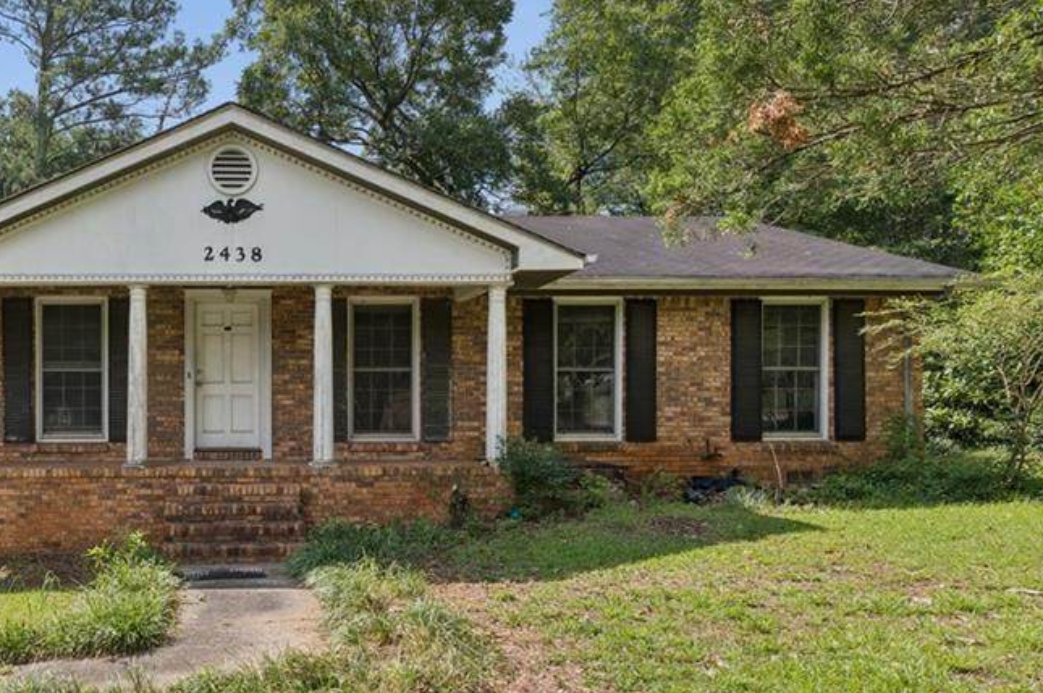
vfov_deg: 47.3
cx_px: 226
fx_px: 782
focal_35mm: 27
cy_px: 447
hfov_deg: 62.4
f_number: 8
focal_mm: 17
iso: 400
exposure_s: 1/500
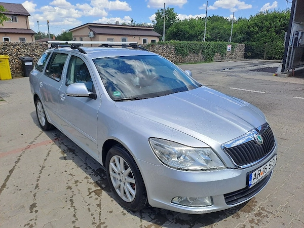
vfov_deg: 54.9
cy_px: 114
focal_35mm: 25
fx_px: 220
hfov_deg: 69.4
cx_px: 152
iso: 32
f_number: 1.8
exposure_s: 1/1667
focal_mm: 4.65
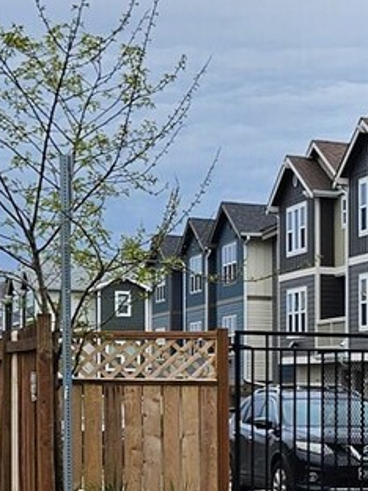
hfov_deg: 12.1
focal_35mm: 106
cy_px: 406
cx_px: 780
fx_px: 1503
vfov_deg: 18.3
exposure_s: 1/2635
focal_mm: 5.4
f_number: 1.8
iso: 25
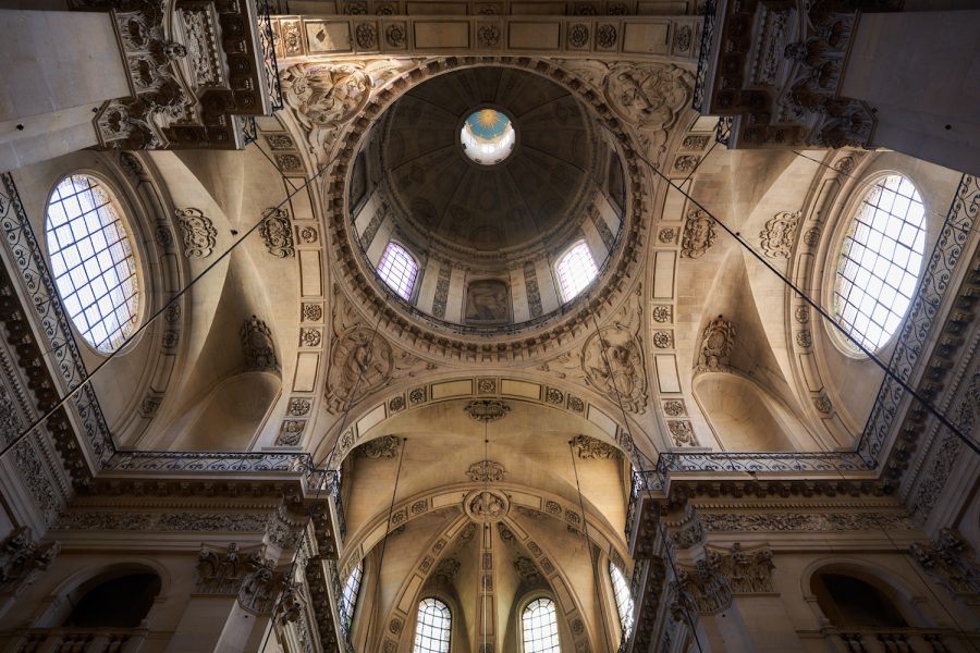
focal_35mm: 21
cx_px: 490
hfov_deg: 81.2
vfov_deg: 59.5
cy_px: 326
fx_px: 572
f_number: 4
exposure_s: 1/50
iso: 400
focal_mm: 21
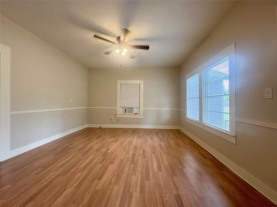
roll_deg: -0.9
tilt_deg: -0.1
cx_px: 138
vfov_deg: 85.7
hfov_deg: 102.1
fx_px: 112
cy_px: 104
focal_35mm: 14
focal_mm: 2.22
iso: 200
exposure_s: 1/60
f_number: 2.2
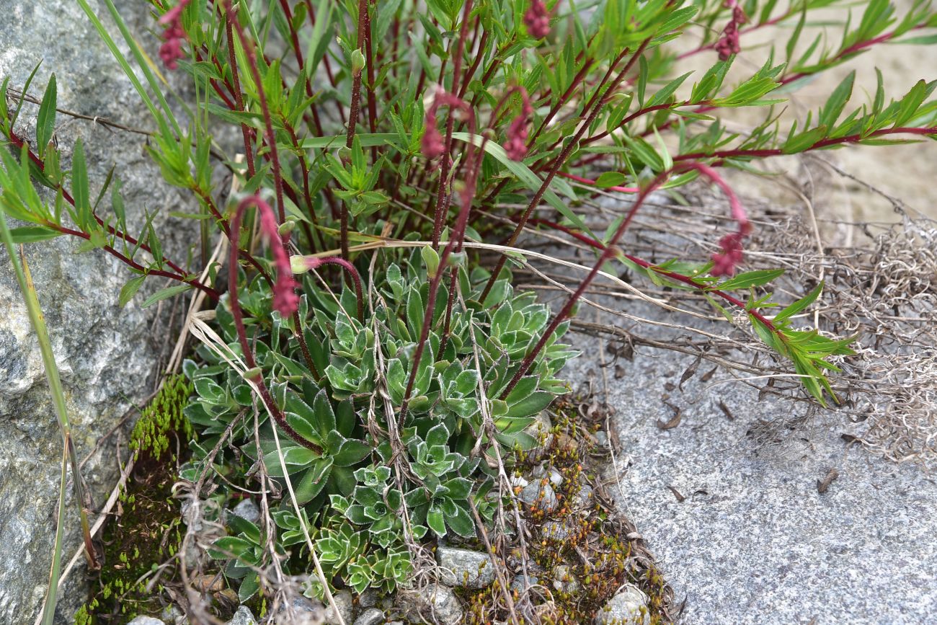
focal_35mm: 56
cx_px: 468
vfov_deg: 24.2
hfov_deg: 35.6
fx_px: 1458
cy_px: 312
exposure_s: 1/125
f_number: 7.1
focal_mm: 56
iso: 160
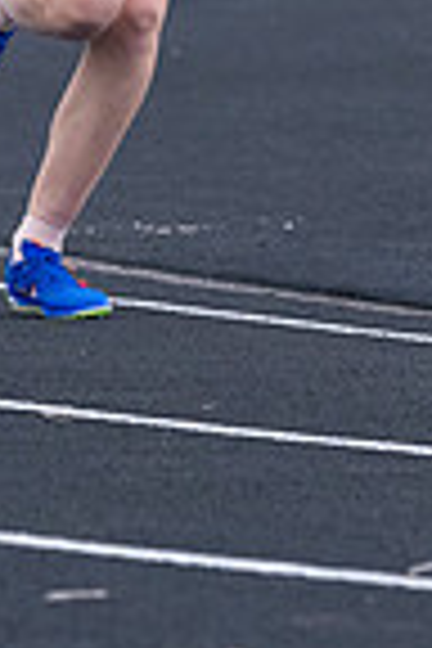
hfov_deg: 1.8
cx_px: 115
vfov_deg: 2.7
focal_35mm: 750
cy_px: -252
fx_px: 13499
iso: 2000
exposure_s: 1/1600
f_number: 5
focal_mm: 160
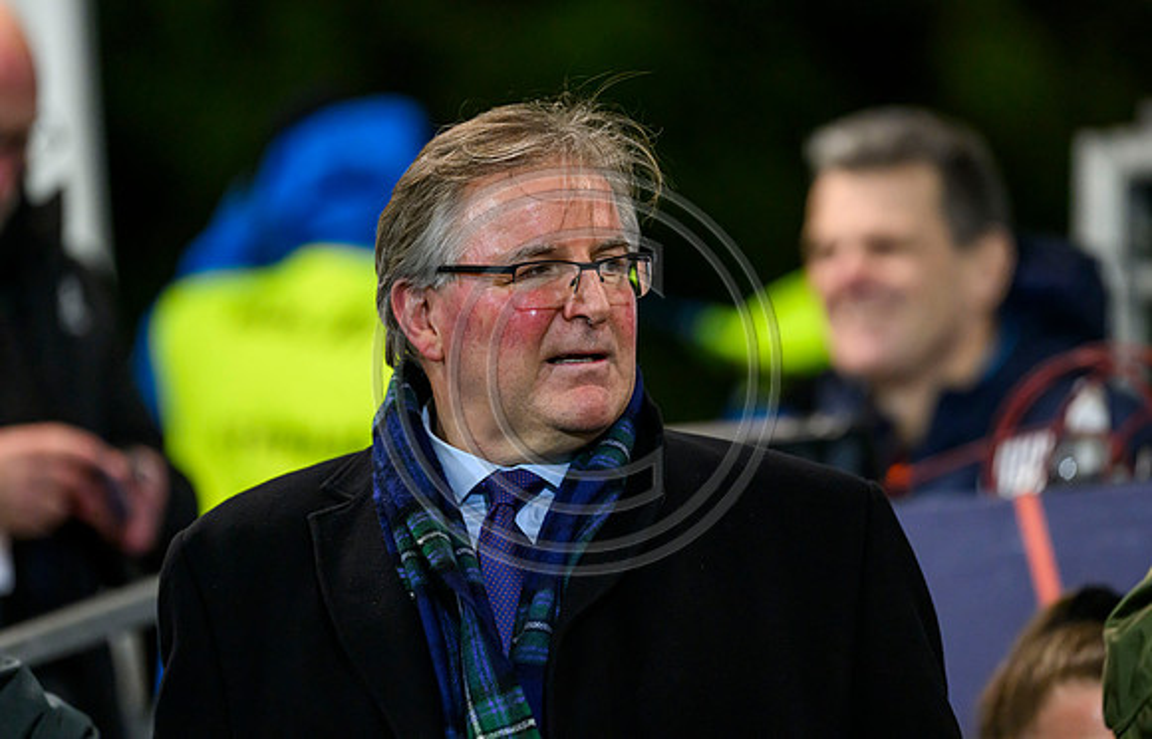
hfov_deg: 4.9
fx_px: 13542
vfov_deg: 3.1
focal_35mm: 428
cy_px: 332
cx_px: 609
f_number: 2.8
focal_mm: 400
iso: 6400
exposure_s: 1/500
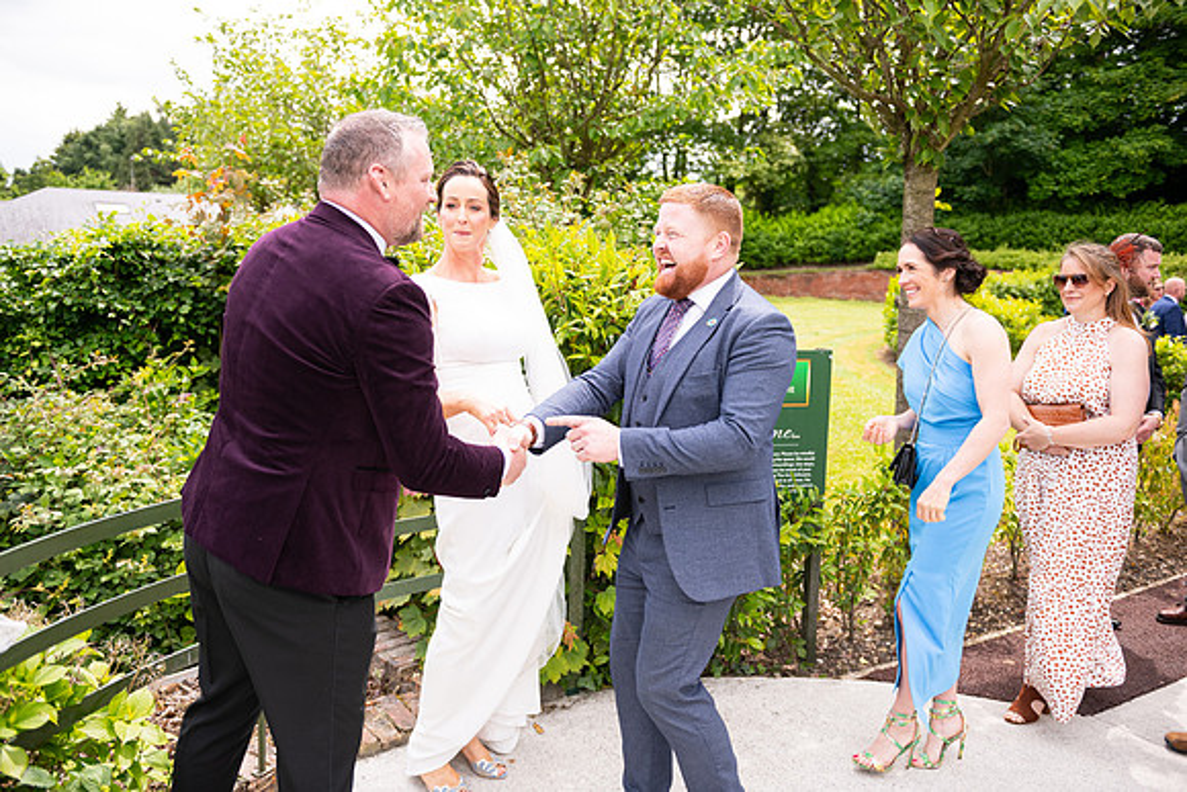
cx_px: 594
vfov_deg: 45.0
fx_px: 956
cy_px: 396
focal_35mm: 29
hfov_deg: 63.6
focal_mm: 29
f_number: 3.5
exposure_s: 1/1250
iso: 250
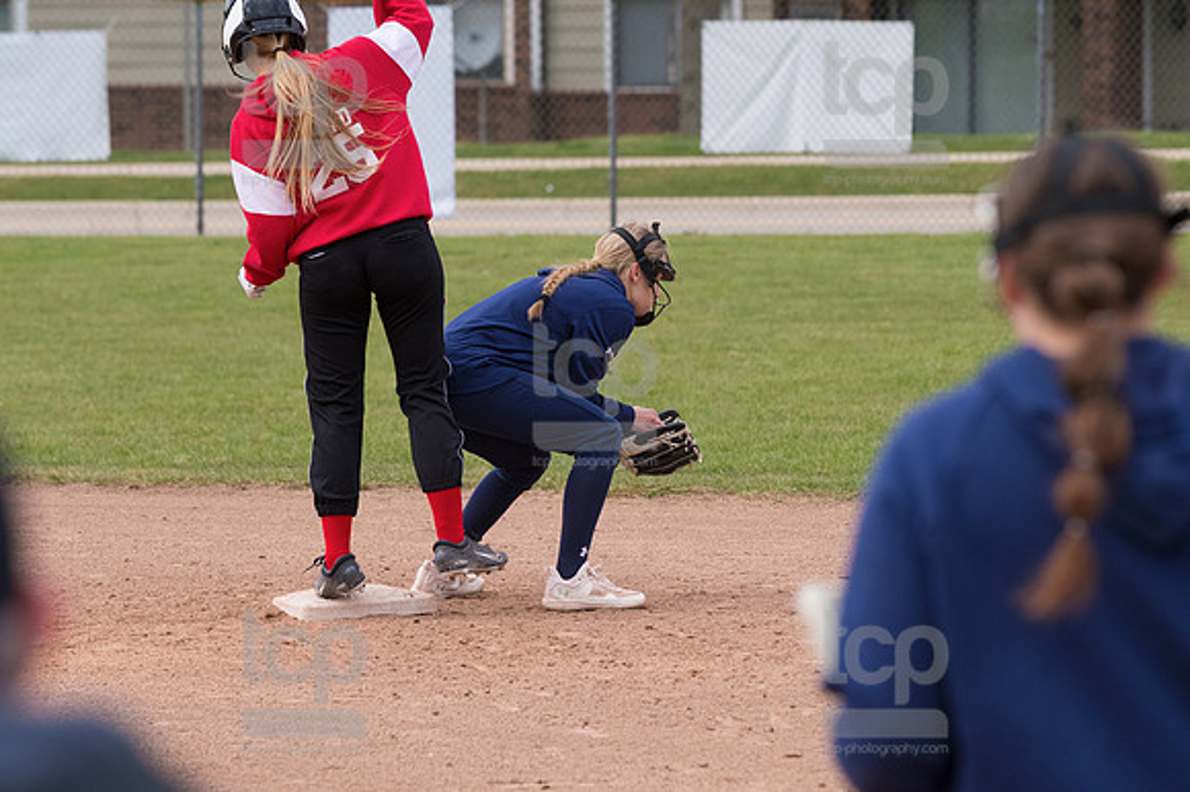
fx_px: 9646
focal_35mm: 292
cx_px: 595
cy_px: 396
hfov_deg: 7.1
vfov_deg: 4.7
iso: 640
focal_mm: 195
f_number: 5.6
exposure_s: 1/1600
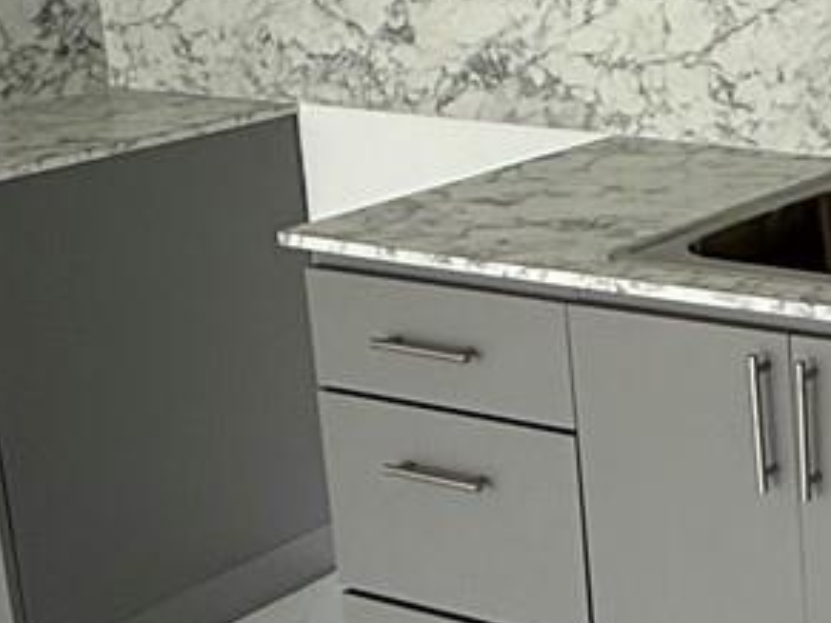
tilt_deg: -6.3
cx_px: 1165
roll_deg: +0.9
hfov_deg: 22.0
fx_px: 1848
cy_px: 94
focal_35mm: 77
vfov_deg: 18.9
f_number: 2.2
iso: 64
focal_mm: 2.22
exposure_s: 1/99
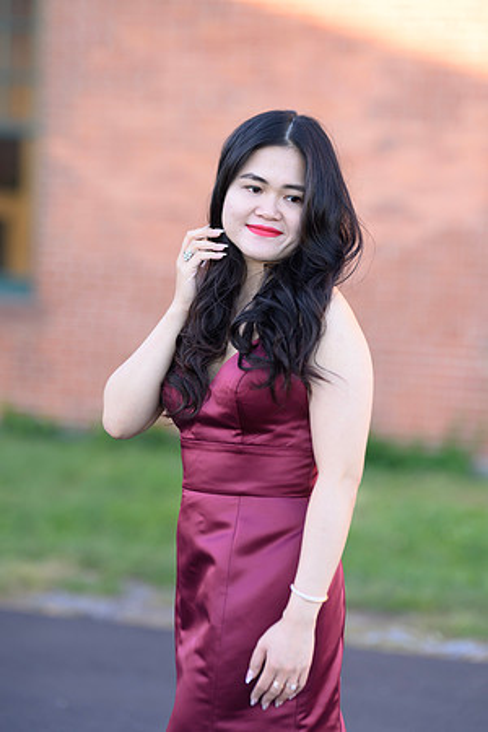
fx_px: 1728
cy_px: 366
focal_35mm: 85
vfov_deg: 23.9
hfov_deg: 16.1
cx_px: 244
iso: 400
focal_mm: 85
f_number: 1.8
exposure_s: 1/1250
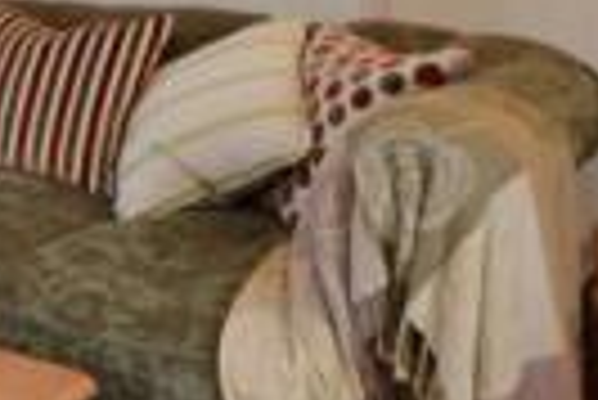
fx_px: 1231
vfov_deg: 17.6
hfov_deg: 23.5
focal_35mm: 74
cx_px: -218
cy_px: -83
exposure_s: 1/60
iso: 400
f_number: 3.5
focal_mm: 10
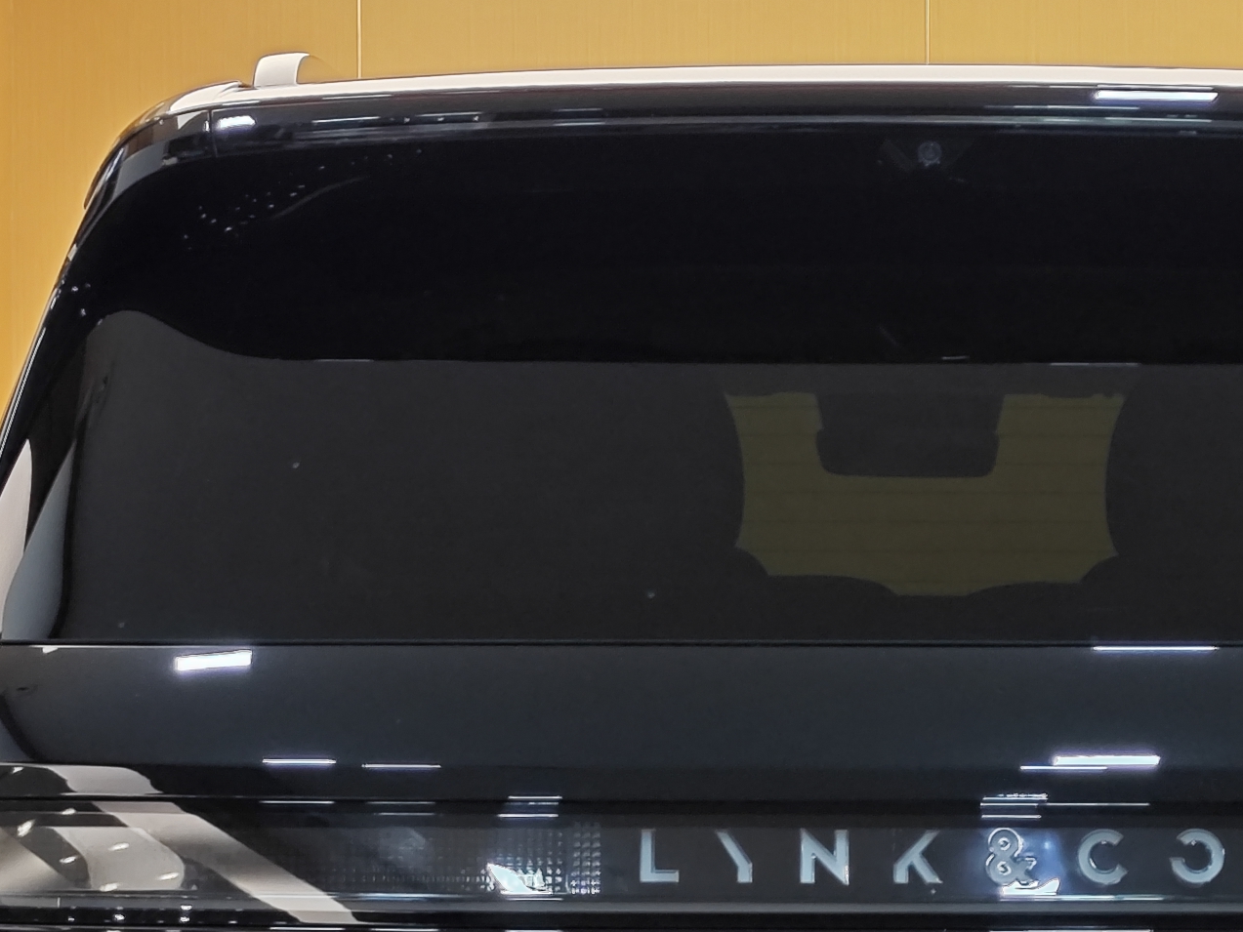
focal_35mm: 148
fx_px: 5315
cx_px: 914
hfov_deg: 13.3
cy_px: 873
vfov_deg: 10.0
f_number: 1.9
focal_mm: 8.7
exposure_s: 1/50
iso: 100
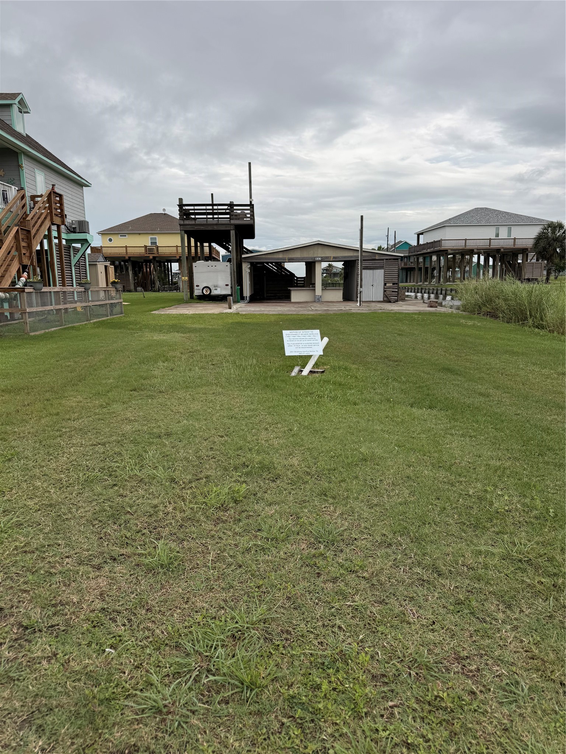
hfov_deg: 56.8
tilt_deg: -11.1
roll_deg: -0.3
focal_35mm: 24
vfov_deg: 71.6
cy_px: 377
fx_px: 523
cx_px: 283
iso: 80
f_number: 1.78
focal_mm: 6.76
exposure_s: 1/5714
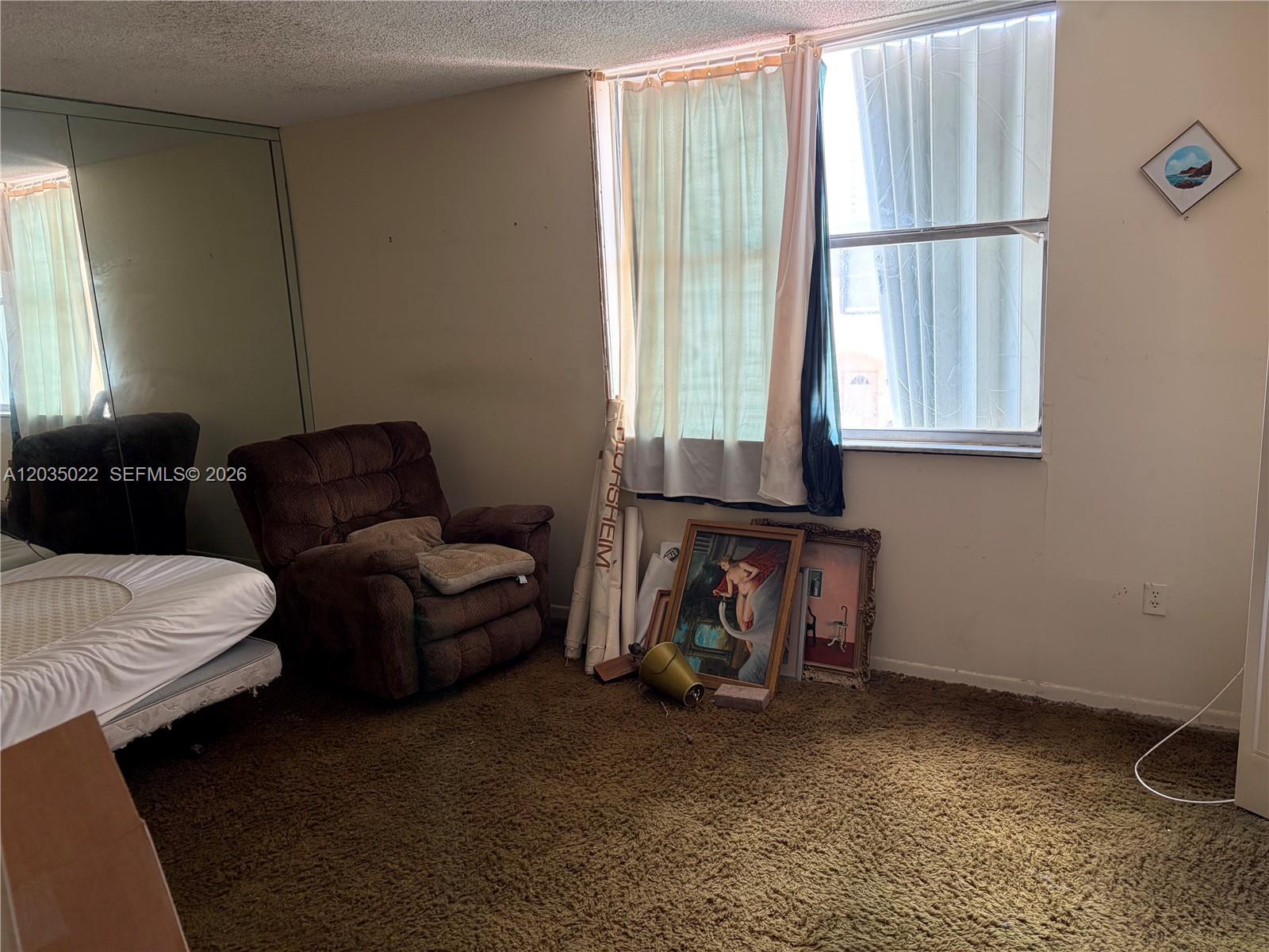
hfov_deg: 67.3
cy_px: 476
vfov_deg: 53.1
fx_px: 953
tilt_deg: -10.7
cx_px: 634
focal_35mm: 26
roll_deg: +3.6
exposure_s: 1/60
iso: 125
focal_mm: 5.96
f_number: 1.6
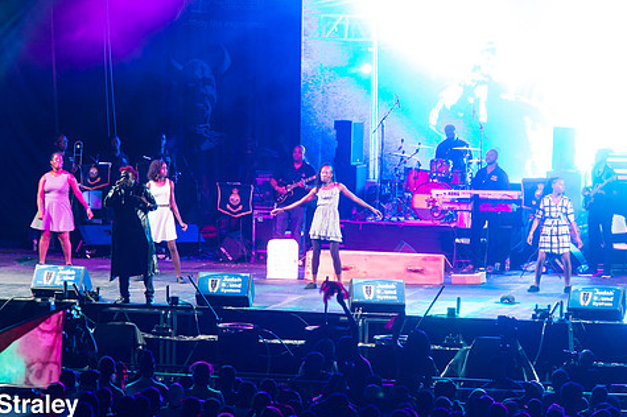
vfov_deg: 5.9
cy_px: 189
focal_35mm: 232
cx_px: 343
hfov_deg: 8.9
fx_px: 4038
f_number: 5.6
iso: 2500
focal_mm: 190
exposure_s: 1/60
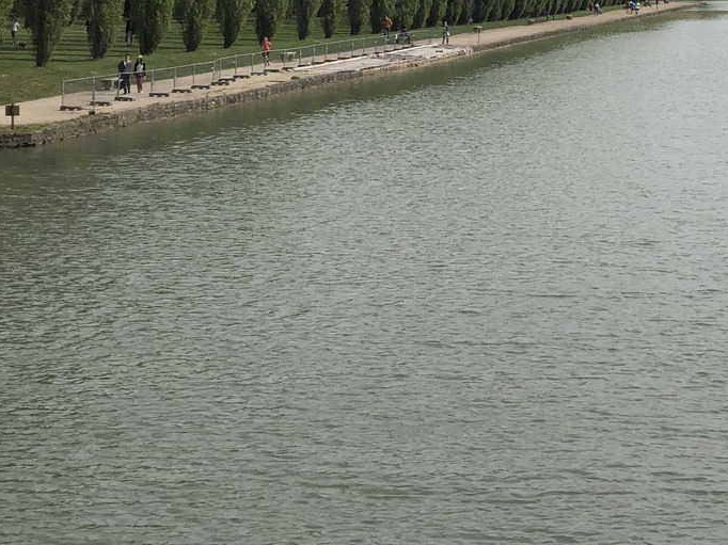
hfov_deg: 15.6
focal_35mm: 122
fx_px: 2565
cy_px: -27
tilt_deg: -0.2
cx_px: 833
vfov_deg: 12.0
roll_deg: +0.9
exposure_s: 1/1312
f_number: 2.4
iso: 16
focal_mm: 6
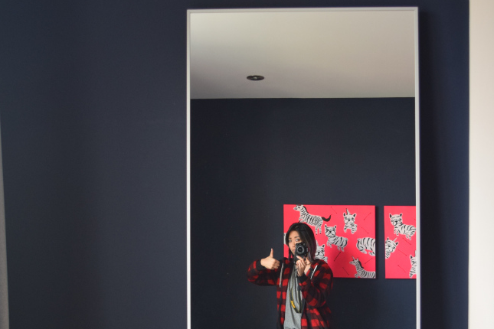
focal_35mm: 67
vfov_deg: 20.2
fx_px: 919
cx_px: 257
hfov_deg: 30.1
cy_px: 236
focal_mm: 24
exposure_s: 1/60
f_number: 4
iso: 640
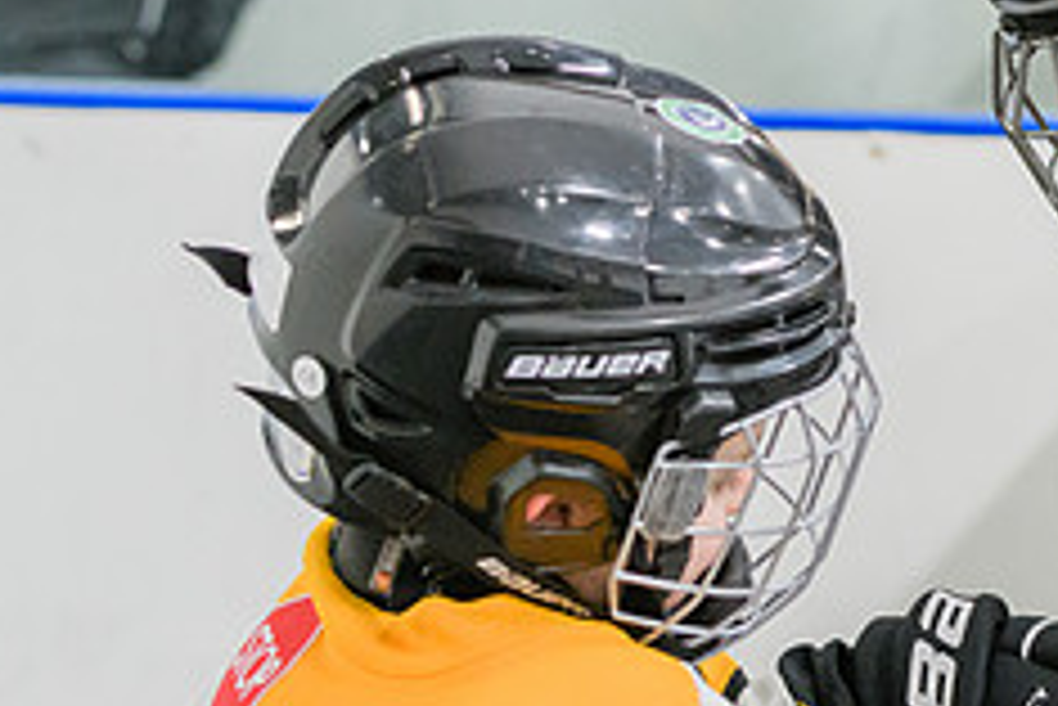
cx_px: 1238
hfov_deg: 7.9
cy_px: 173
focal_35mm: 259
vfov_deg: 5.3
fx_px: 7616
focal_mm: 70
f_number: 3.5
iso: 3200
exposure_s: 1/320
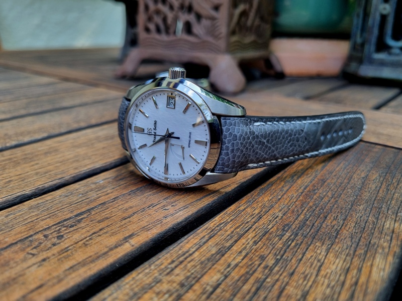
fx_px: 302
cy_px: 150
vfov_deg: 53.1
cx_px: 201
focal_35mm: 26
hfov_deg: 67.3
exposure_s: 1/100
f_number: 1.8
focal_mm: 5.4
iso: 100
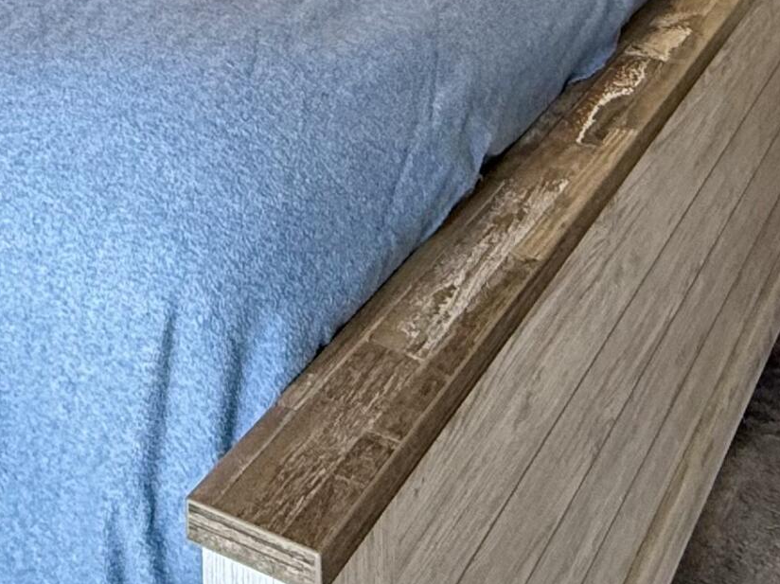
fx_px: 1149
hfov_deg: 36.4
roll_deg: -0.1
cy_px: -446
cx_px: 174
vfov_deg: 20.7
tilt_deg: -5.3
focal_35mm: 51
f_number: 2.2
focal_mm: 2.22
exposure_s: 1/120
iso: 100
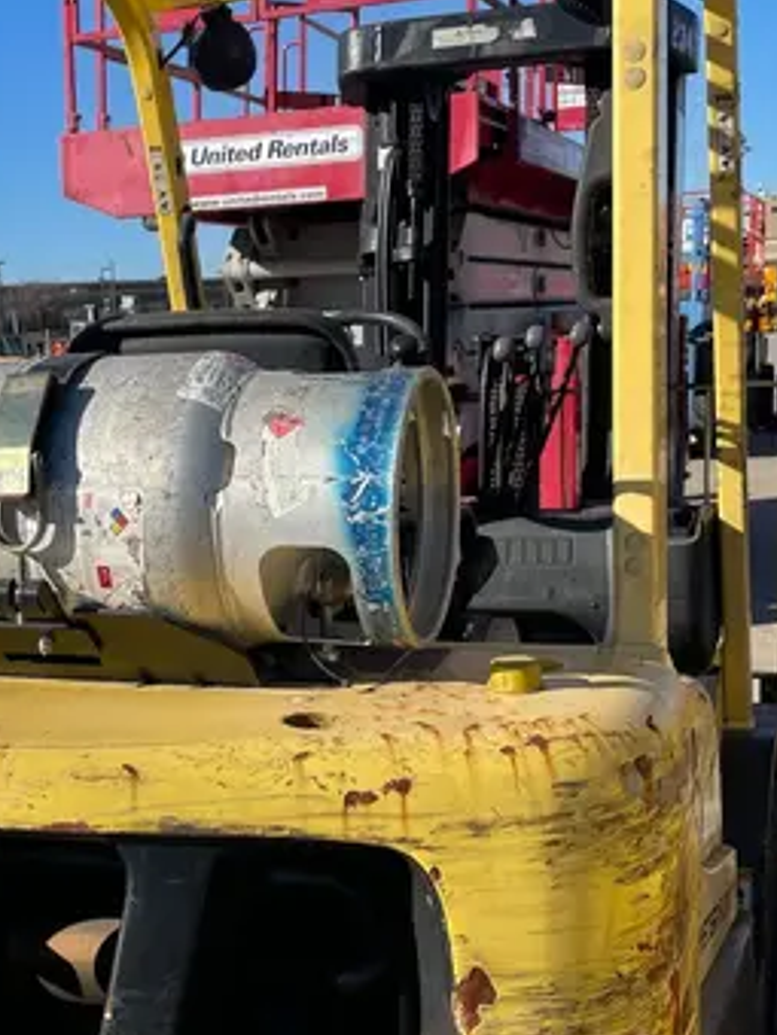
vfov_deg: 34.2
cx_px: 158
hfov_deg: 25.7
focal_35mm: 56
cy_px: 650
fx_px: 1676
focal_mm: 4.2
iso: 50
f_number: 1.6
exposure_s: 1/4831
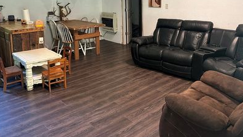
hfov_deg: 59.3
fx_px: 213
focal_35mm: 33
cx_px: 135
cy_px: 29
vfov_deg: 34.6
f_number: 1.78
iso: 400
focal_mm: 6.86
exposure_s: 1/60
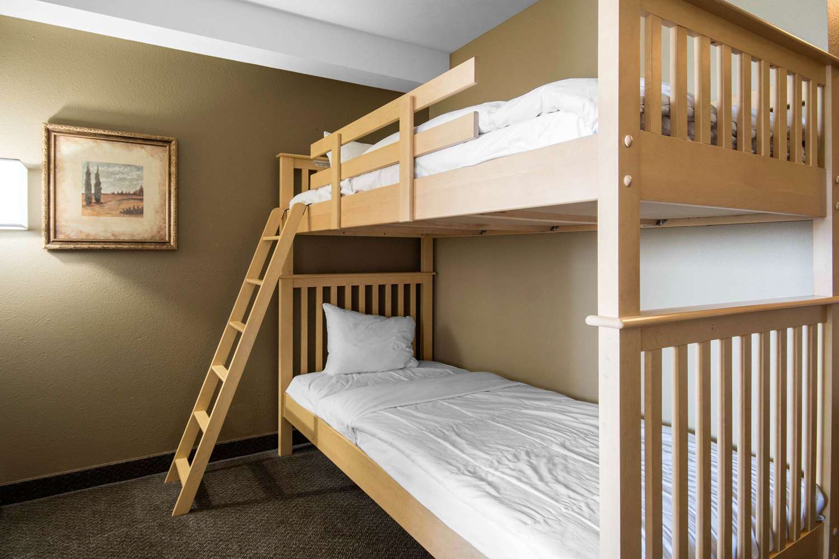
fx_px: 419
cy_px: 280
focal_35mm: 18
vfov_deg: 67.4
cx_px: 420
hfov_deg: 90.0
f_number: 8
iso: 100
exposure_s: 2
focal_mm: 12
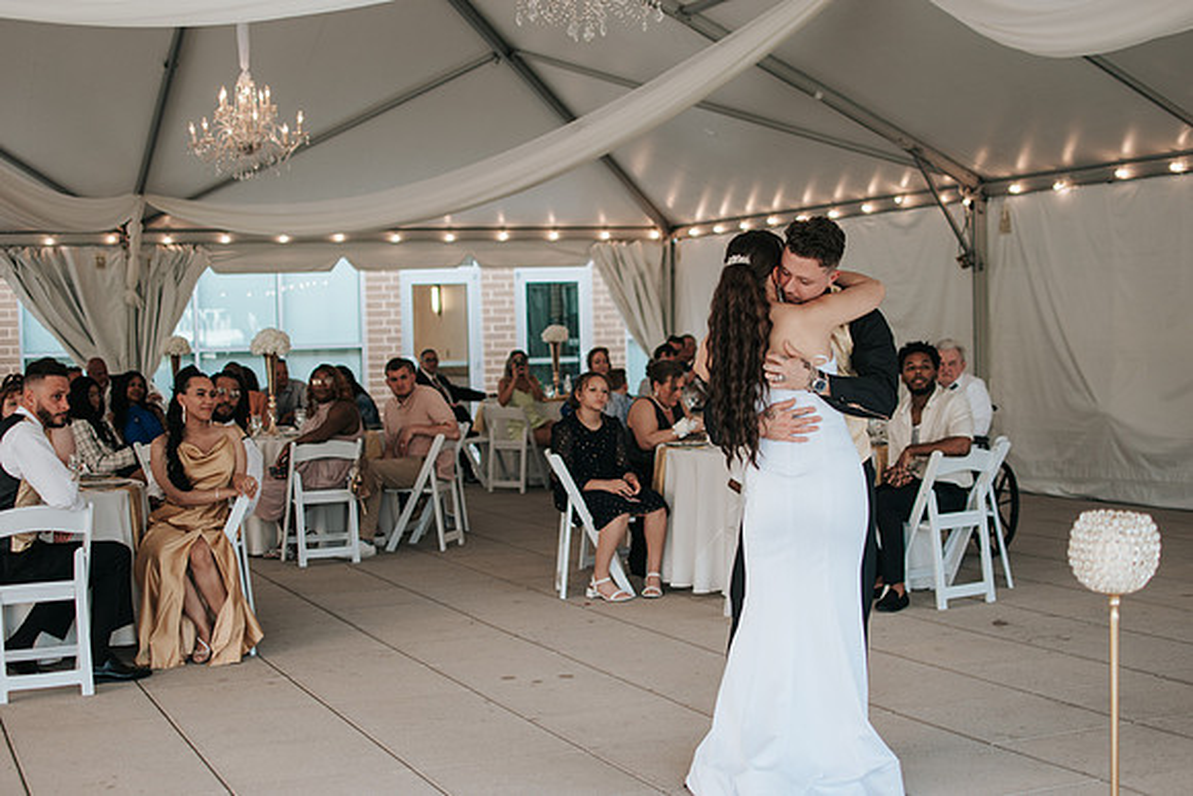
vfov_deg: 25.8
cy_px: 398
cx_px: 596
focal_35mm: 52
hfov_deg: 37.8
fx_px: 1740
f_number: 2.2
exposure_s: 1/250
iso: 100
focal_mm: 35
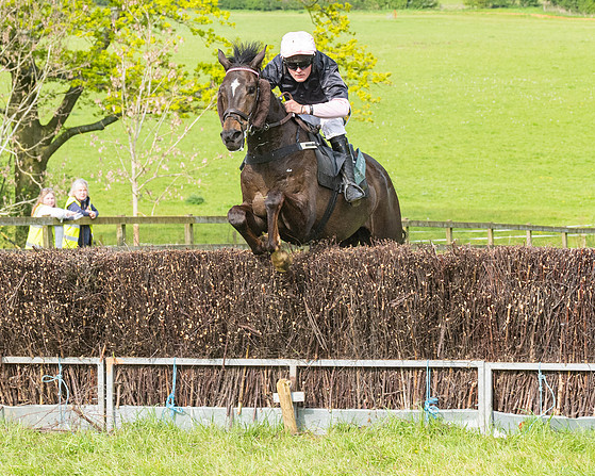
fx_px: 3398
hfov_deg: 10.0
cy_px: 231
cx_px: 309
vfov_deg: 8.0
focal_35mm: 193
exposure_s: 1/1250
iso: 400
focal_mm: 70
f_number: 5.6
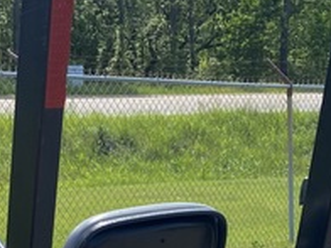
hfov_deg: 18.3
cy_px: 358
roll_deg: +0.3
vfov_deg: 13.3
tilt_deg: -16.8
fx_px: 1014
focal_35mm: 106
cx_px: 56
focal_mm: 4.25
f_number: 1.8
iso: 32
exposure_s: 1/1025
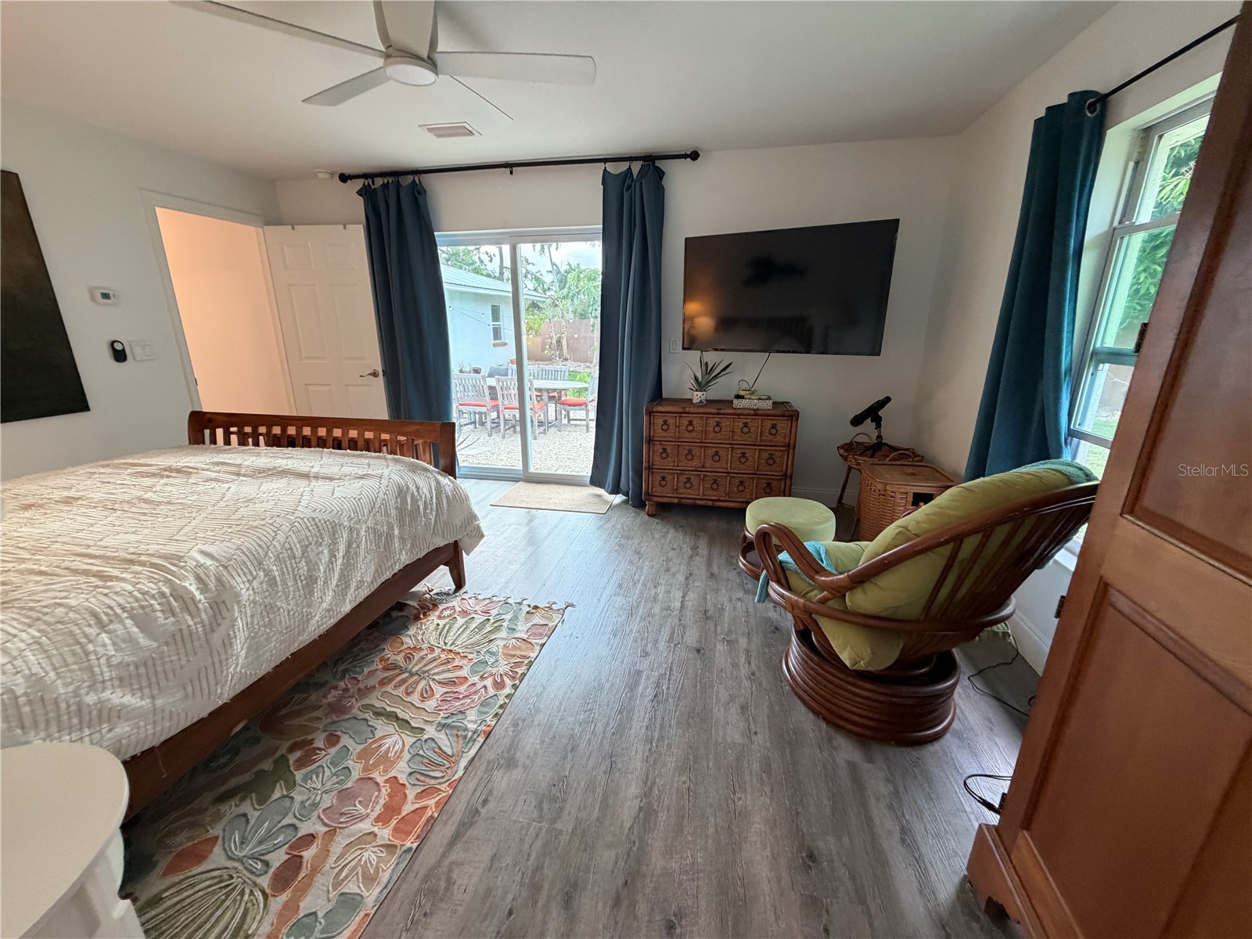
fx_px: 506
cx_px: 626
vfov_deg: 85.7
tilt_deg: -12.8
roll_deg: +1.6
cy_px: 470
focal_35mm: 14
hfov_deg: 102.1
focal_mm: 2.22
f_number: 2.2
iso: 320
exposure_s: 1/60
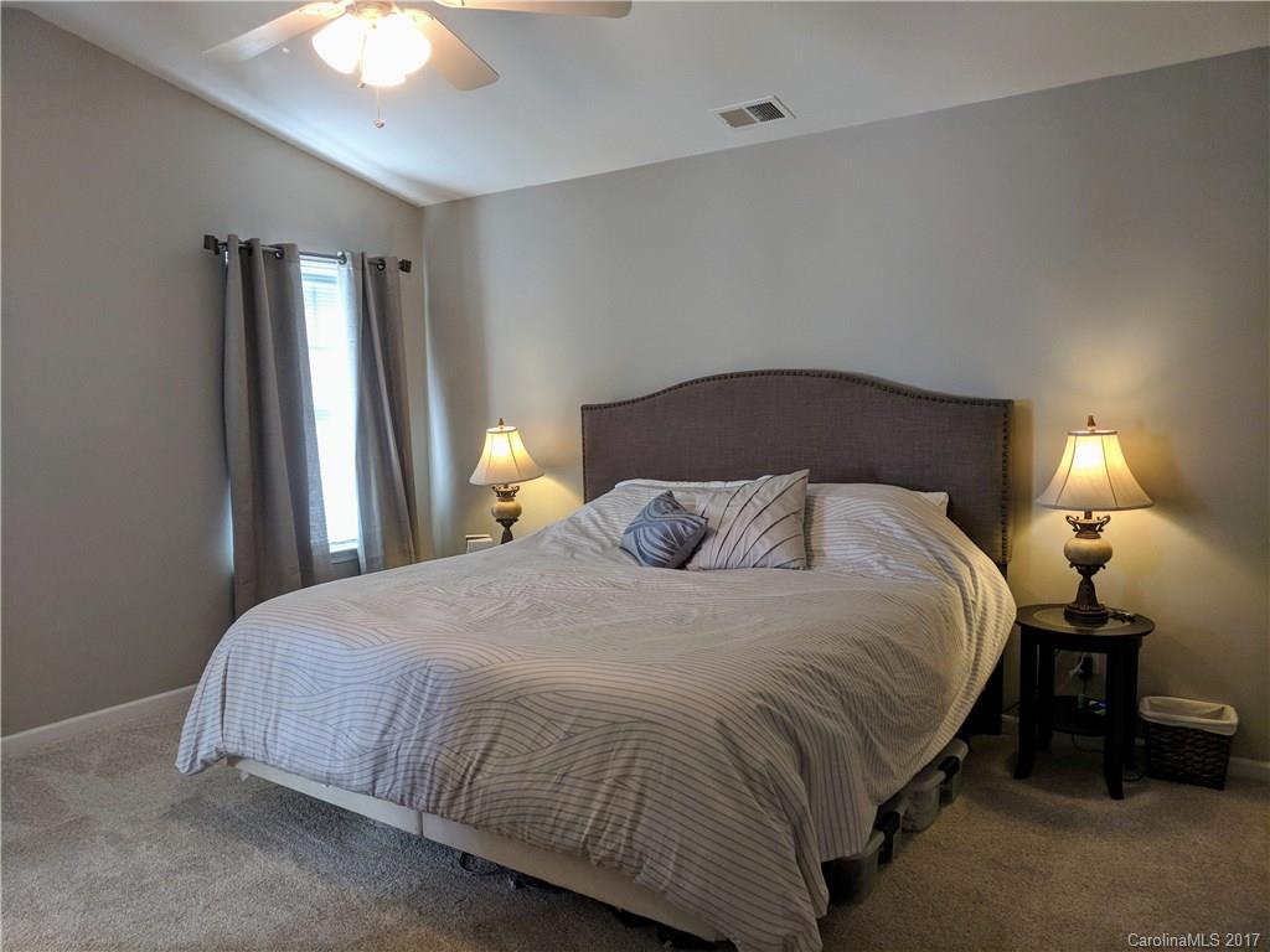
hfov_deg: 67.3
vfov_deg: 53.1
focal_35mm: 26
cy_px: 476
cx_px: 635
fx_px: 954
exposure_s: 1/120
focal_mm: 4.67
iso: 283
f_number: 2
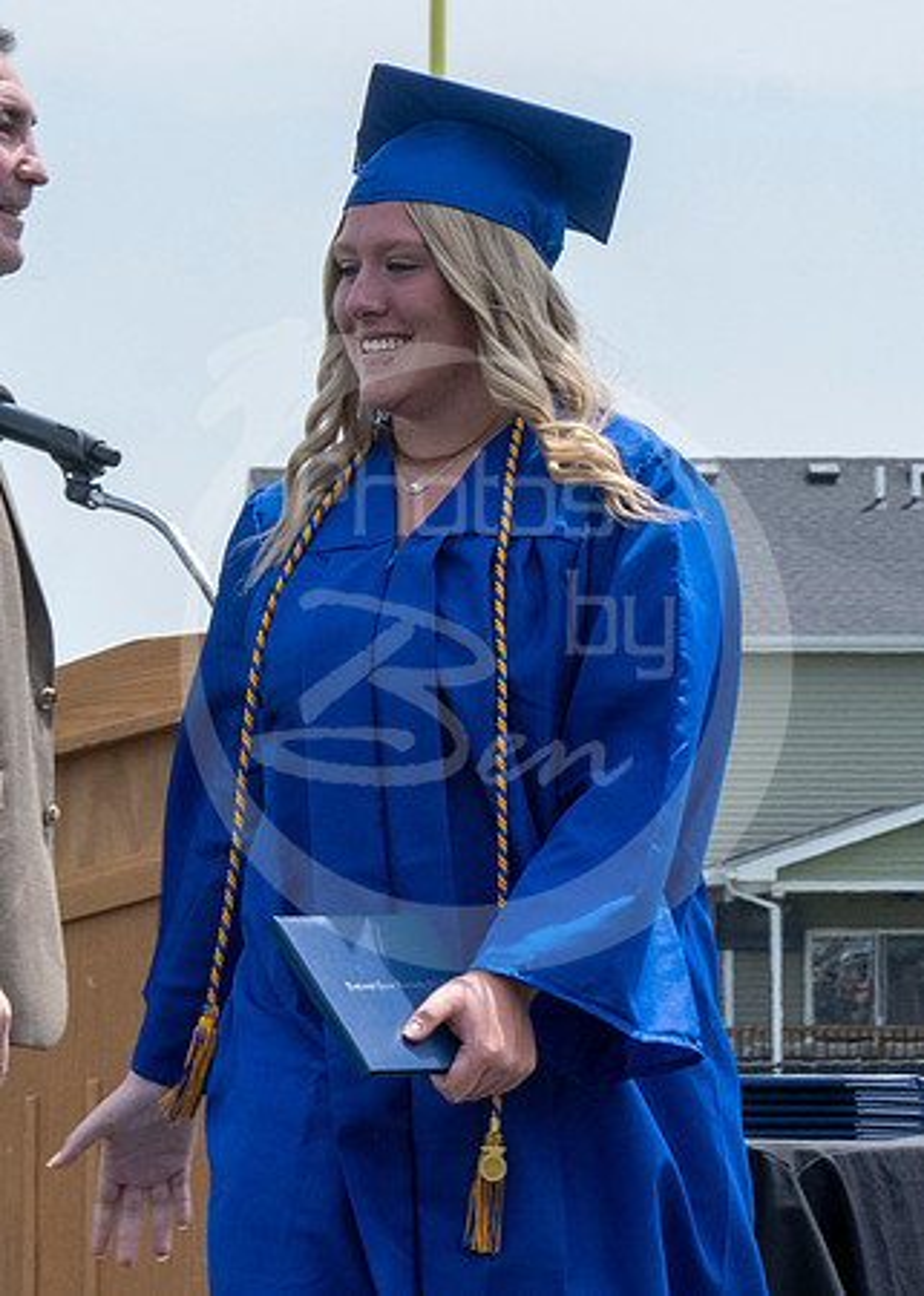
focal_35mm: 327
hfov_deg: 4.4
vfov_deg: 6.2
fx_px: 12029
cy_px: 422
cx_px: -363
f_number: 13
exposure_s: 1/250
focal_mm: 70
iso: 200
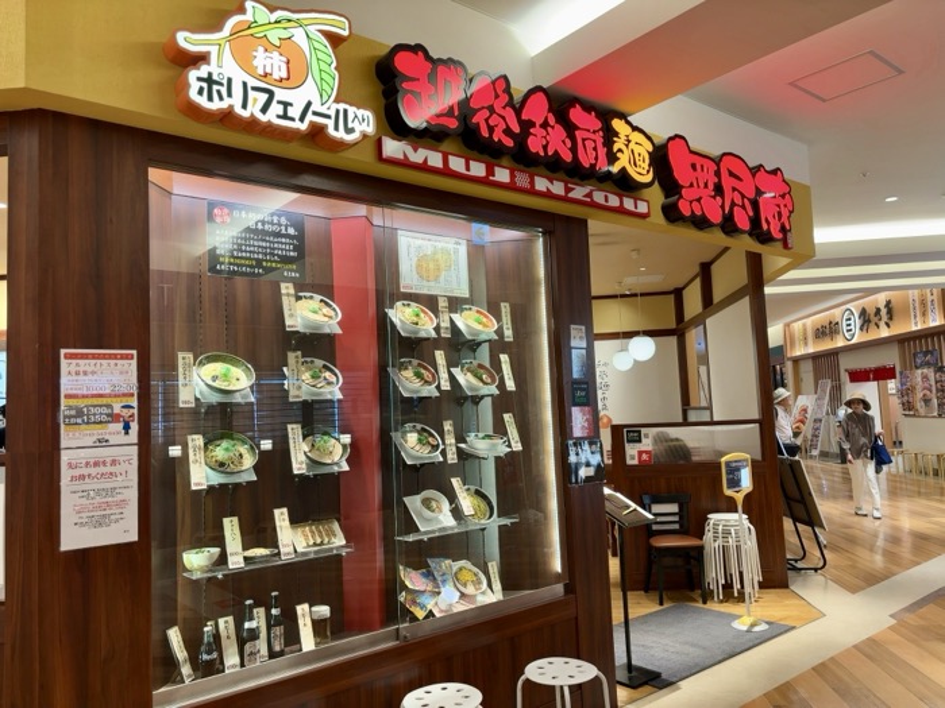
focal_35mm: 26
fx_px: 710
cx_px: 472
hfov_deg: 67.3
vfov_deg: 53.1
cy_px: 354
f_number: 1.6
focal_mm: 5.96
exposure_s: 1/50
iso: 80
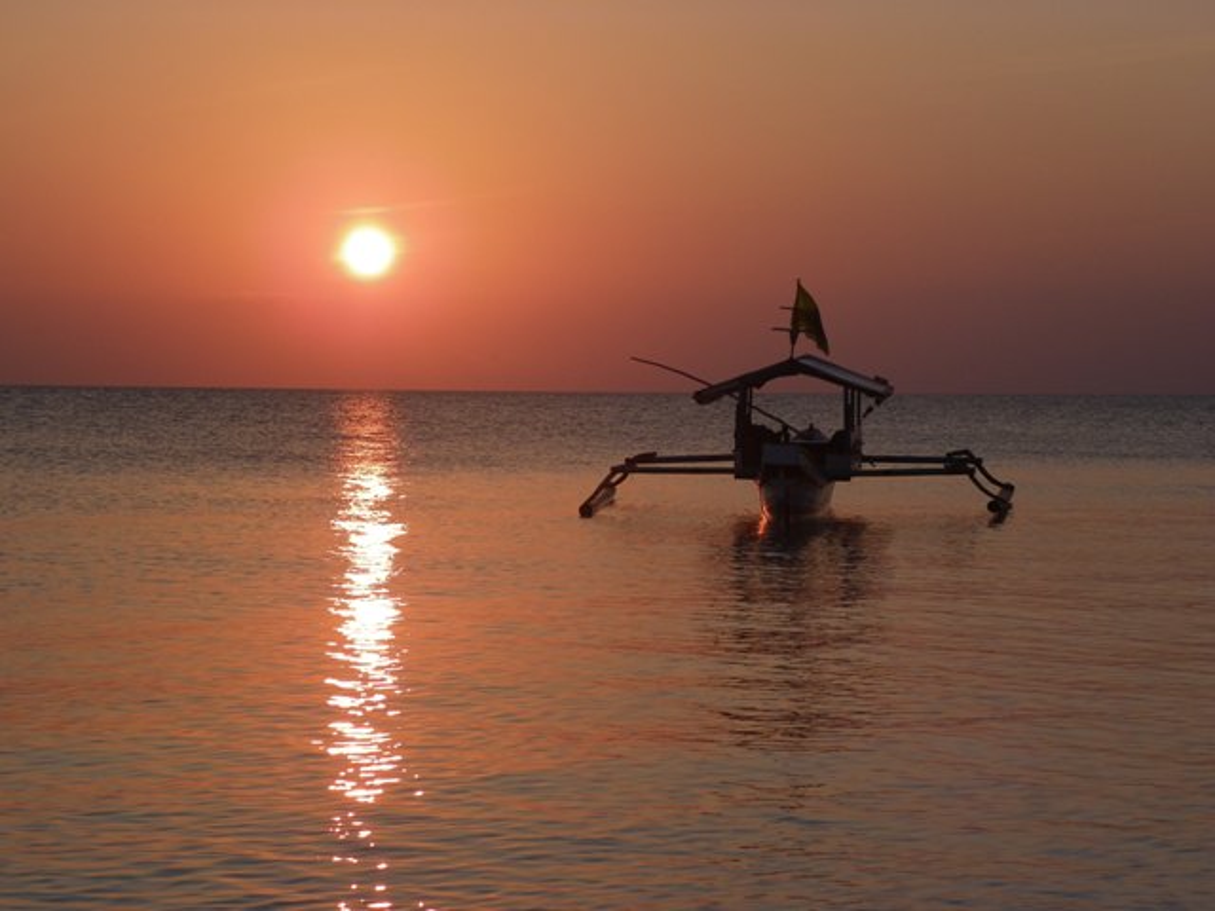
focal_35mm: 111
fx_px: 3896
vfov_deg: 13.3
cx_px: 608
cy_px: 456
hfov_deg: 17.7
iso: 50
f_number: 4.5
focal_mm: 19.6
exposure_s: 1/400
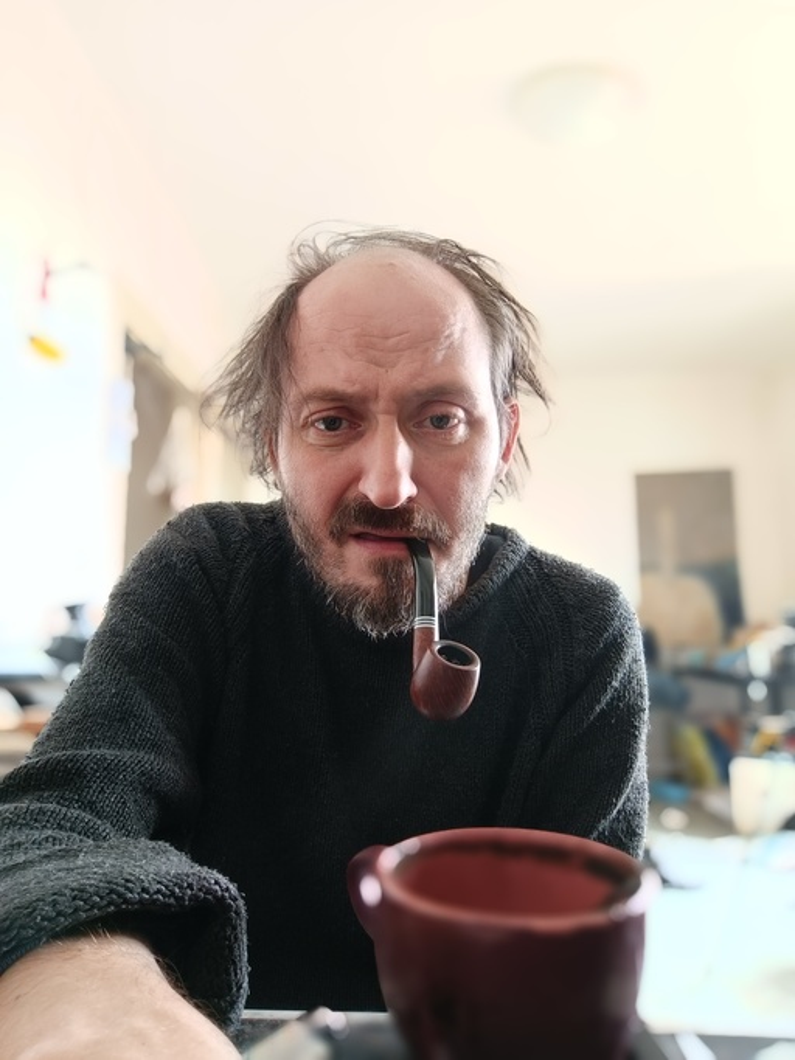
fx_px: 735
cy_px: 530
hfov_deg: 56.8
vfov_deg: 71.6
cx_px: 398
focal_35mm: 24
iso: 93
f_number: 2.45
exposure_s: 1/33.3
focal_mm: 3.24
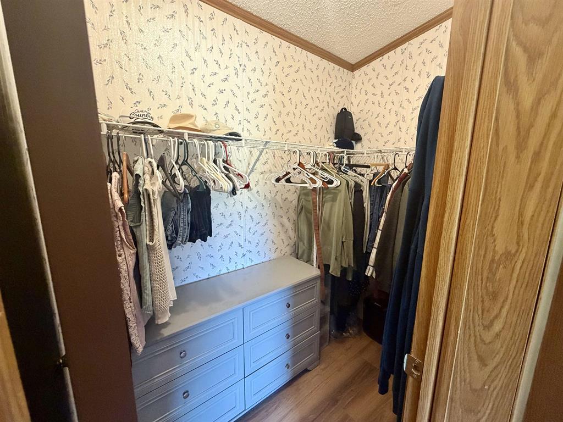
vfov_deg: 85.7
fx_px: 228
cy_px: 211
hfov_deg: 102.1
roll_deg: -0.4
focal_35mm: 14
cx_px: 282
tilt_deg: -11.2
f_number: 2.2
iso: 500
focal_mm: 2.22
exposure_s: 1/60
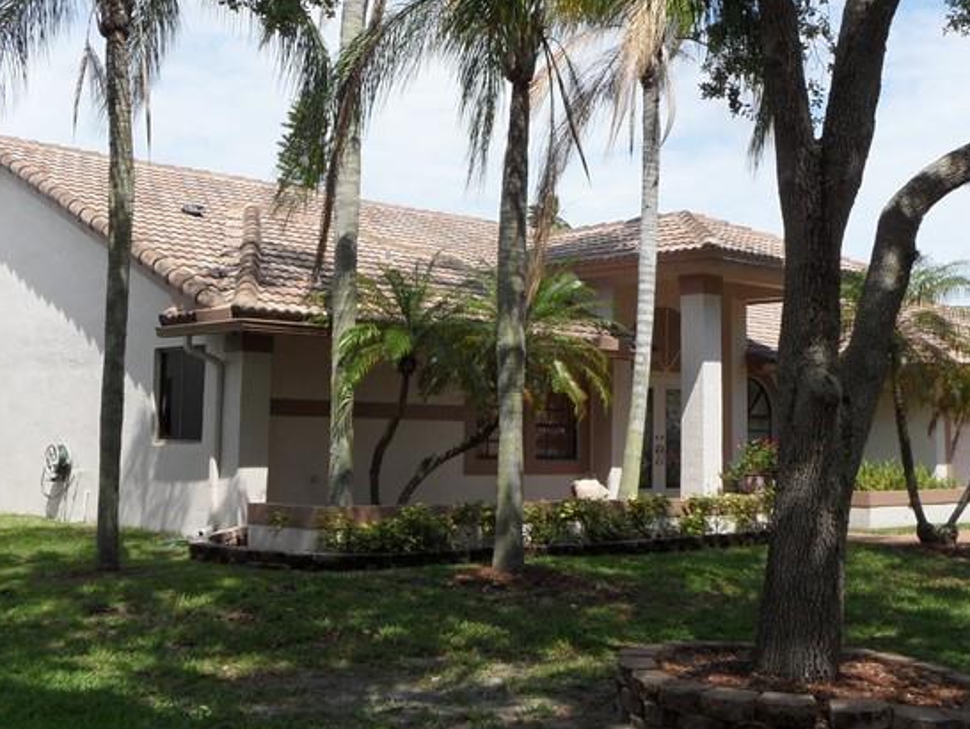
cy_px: 279
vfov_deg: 32.1
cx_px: 496
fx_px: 1262
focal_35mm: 45
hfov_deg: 42.1
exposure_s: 1/500
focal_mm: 3.9
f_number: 4.6
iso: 80
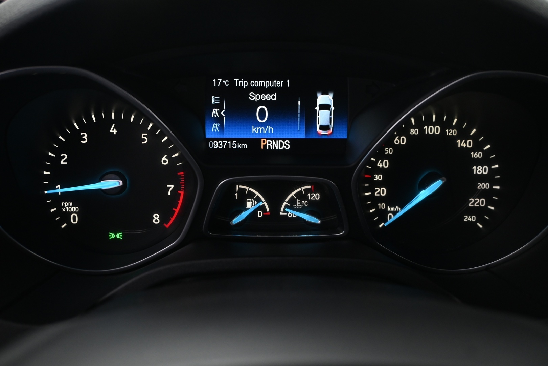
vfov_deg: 40.0
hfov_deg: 57.2
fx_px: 502
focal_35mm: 33
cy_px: 183
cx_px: 274
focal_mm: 22
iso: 1000
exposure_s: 1/6
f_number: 4.5
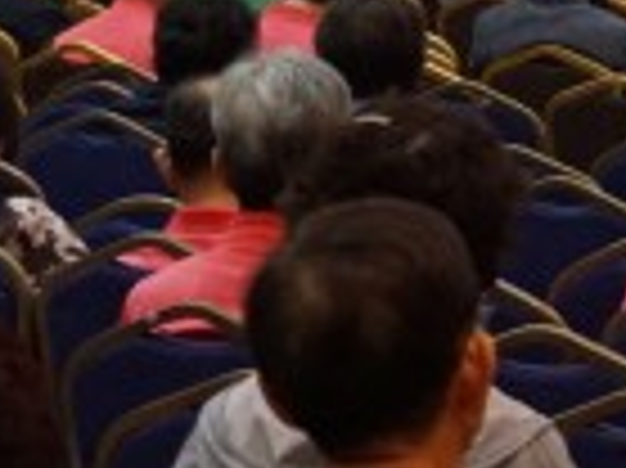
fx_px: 4844
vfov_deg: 5.5
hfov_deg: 7.2
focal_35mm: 268
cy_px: -277
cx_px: 1040
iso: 3200
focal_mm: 43
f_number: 5.6
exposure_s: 1/100
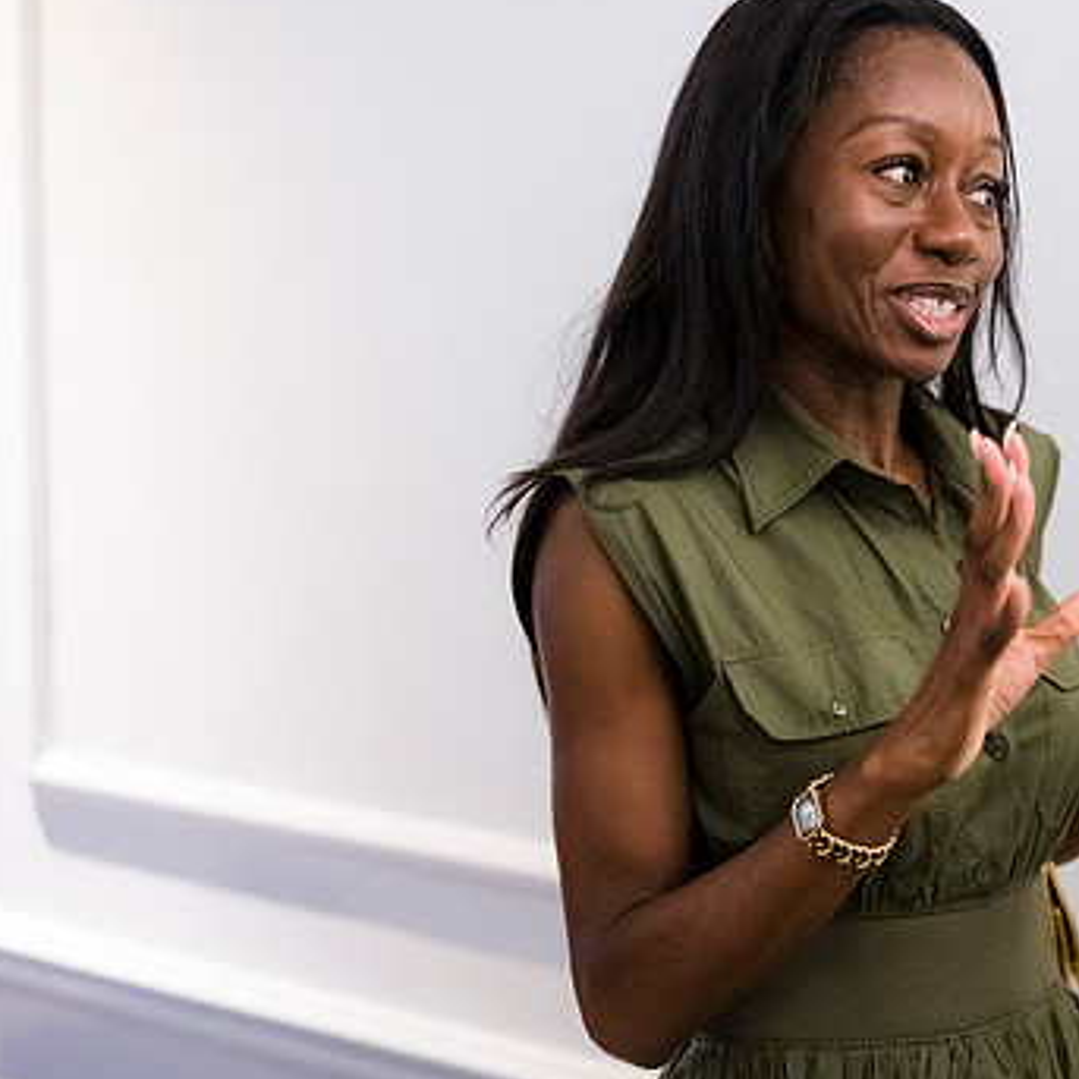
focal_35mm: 79
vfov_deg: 21.9
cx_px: 840
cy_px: 489
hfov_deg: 21.7
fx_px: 2786
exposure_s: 1/200
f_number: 2.2
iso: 8000
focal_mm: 55
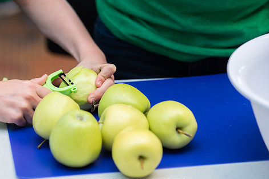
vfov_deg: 9.2
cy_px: 85
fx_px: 1121
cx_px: 107
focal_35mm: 150
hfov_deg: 13.7
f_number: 4
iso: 640
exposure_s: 1/250
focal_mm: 120
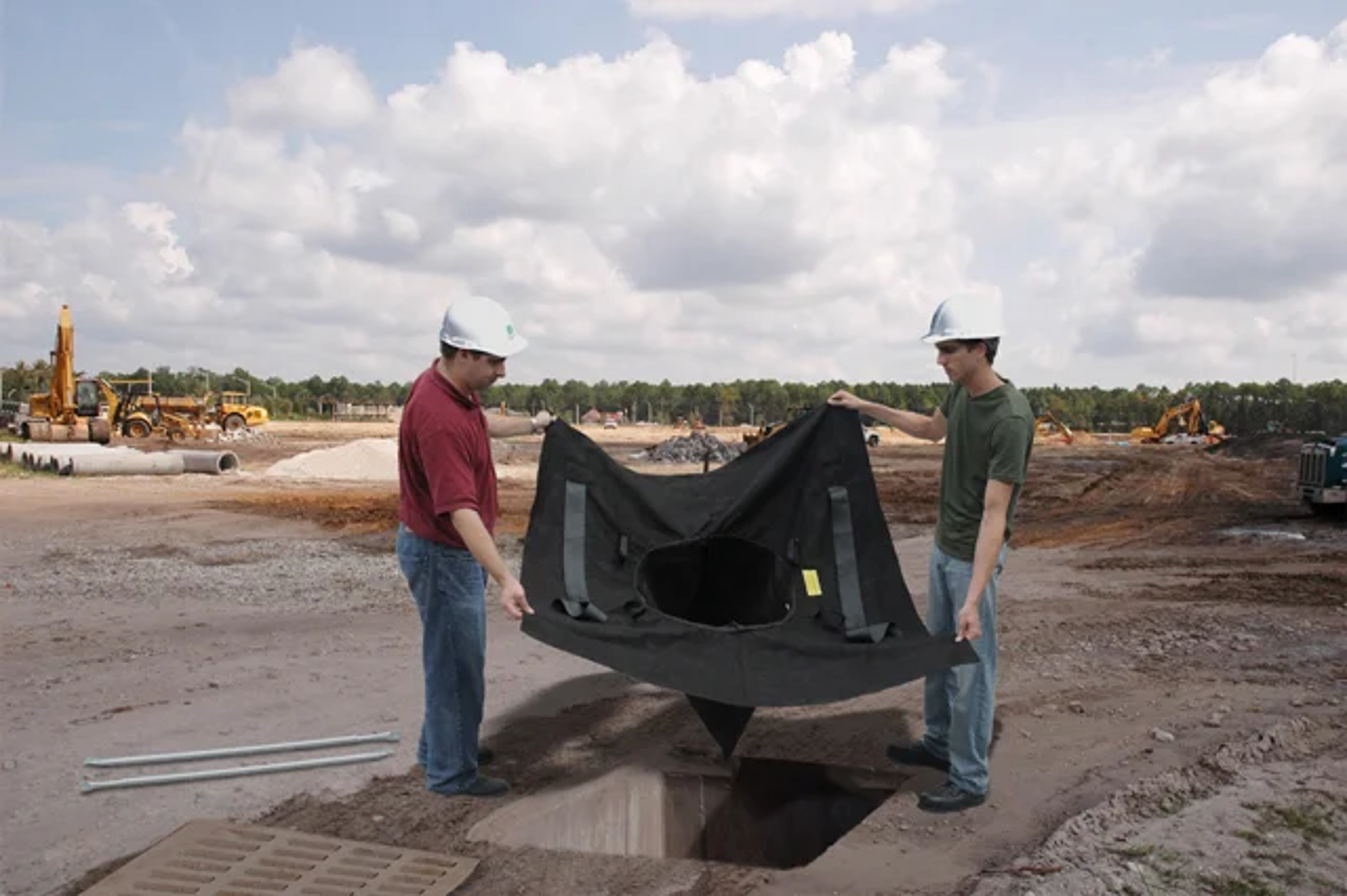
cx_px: 674
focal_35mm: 27
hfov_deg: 67.4
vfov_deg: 47.9
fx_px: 1010
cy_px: 448
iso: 200
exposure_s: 1/400
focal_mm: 18
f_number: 10
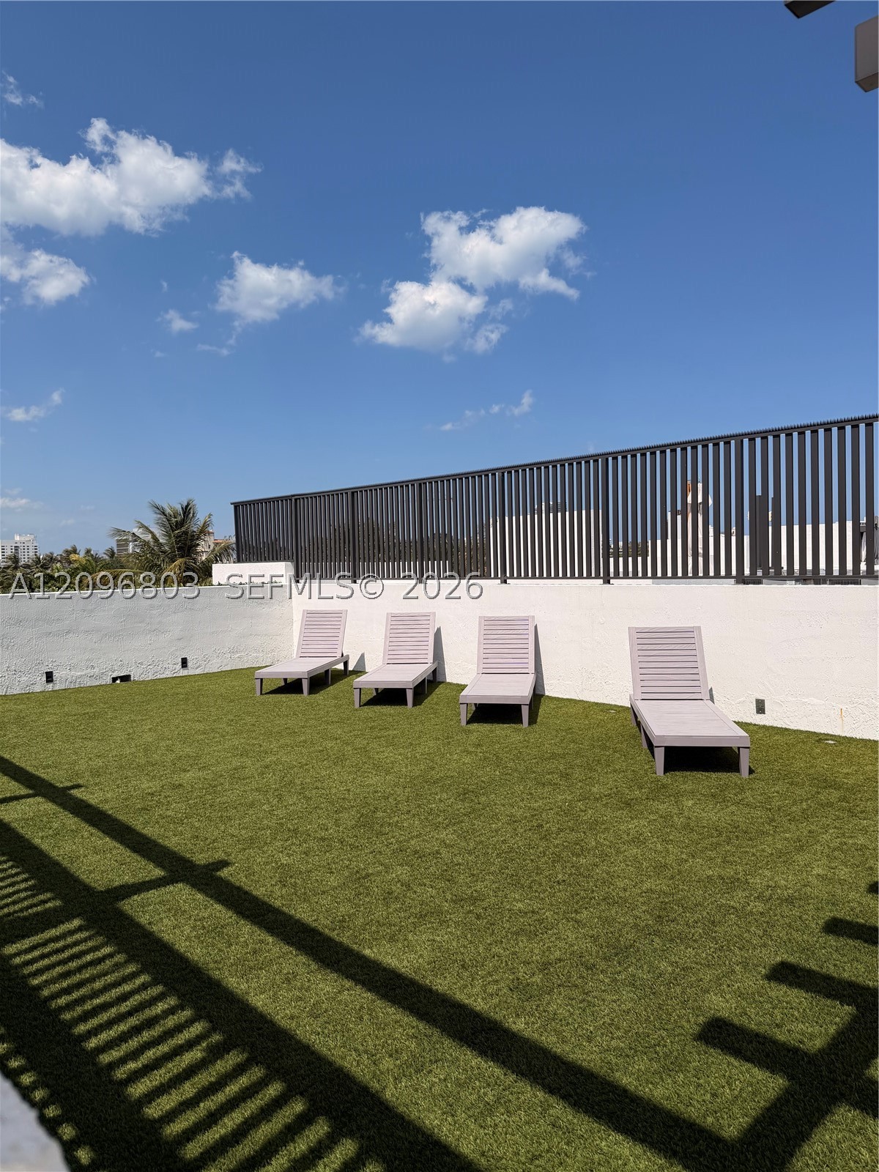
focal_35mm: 24
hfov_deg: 56.8
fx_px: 813
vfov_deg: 71.6
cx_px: 440
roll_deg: +0.4
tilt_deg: -1.9
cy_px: 586
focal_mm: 6.76
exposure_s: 1/9091
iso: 80
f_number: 1.78
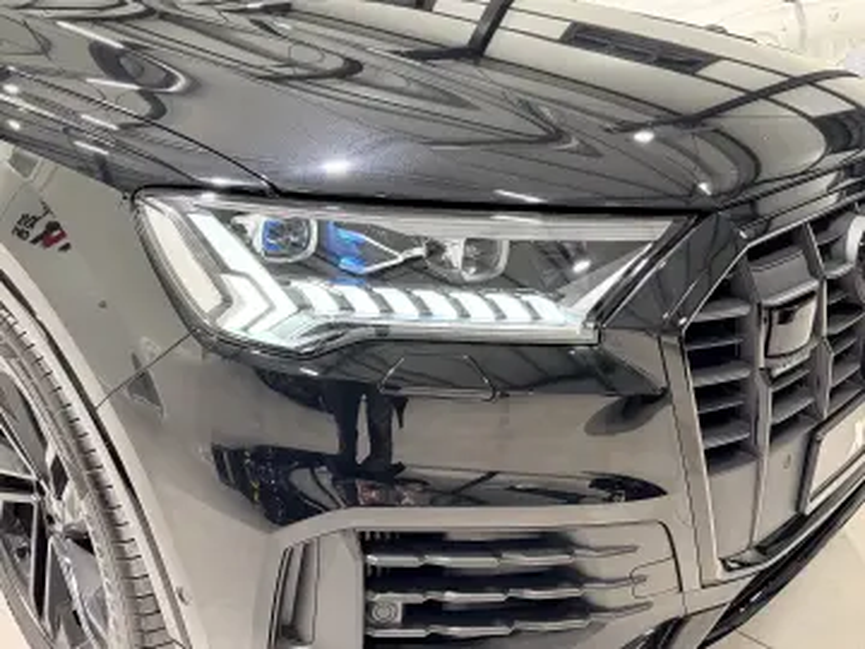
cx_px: 432
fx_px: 600
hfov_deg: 71.6
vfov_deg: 56.8
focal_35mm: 24
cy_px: 324
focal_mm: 6.76
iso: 500
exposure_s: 1/54
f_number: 1.78
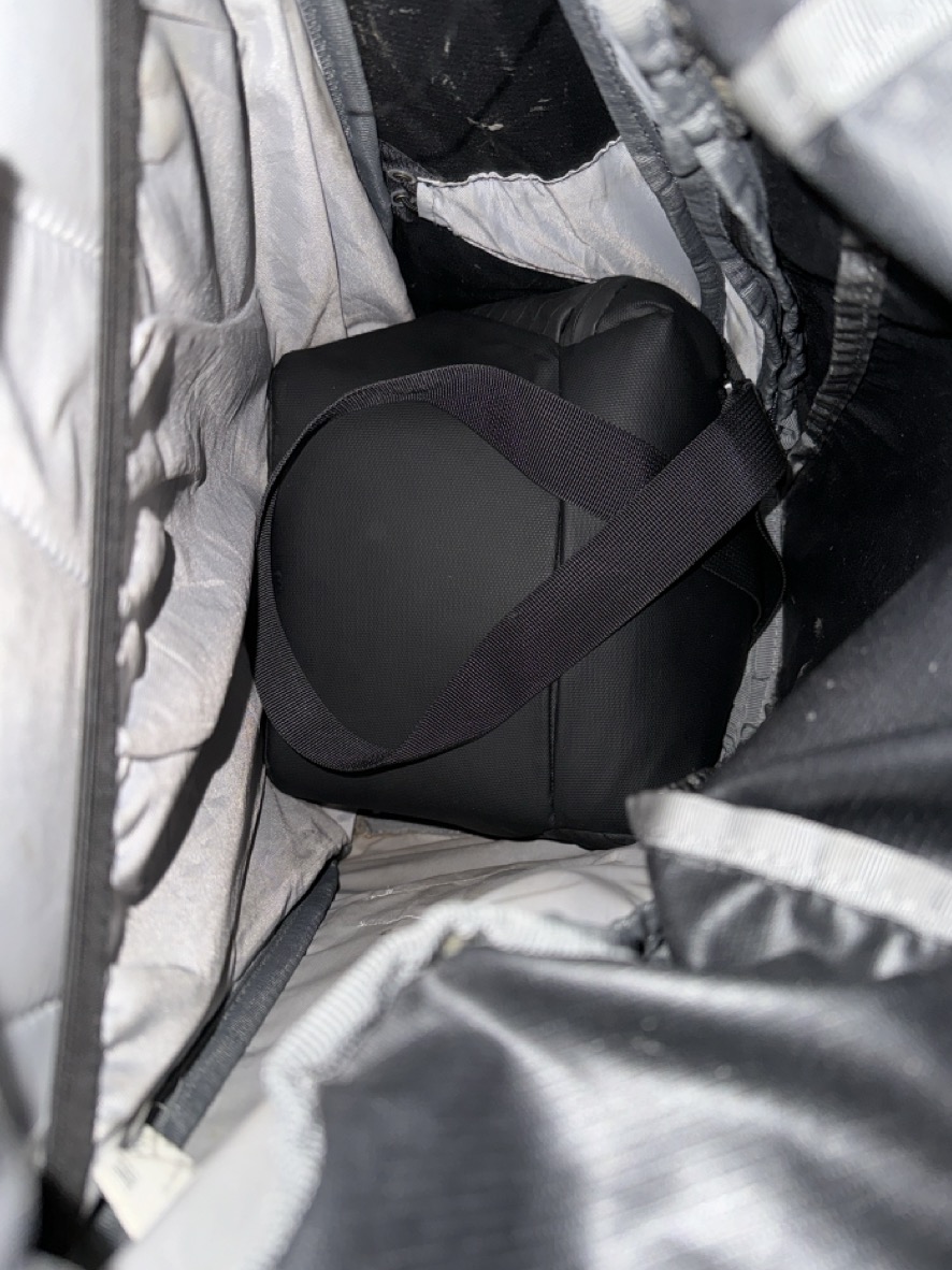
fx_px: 954
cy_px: 652
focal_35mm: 26
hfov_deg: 53.0
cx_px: 499
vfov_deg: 67.3
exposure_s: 1/4
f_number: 1.78
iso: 50
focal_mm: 6.86
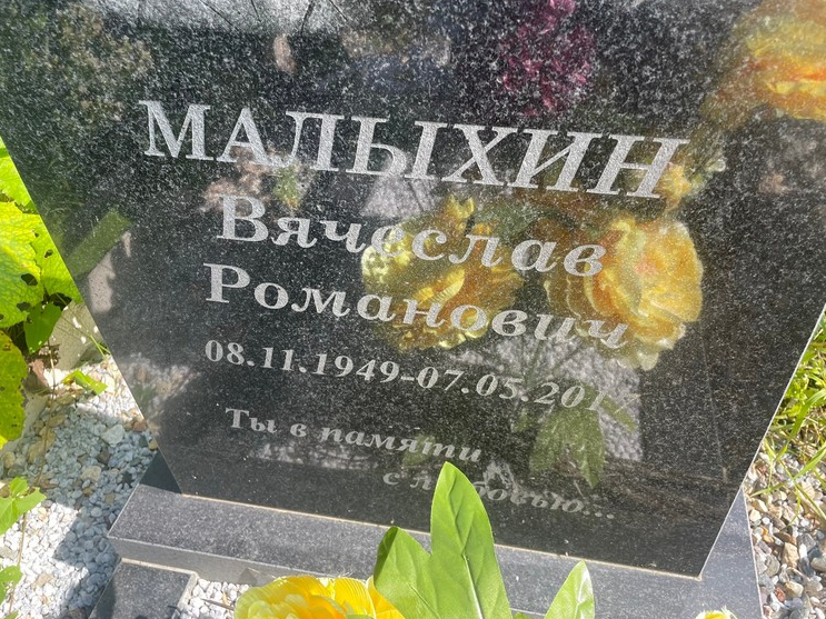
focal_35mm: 28
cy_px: 291
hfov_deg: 63.4
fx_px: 668
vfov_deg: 49.7
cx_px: 442
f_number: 1.6
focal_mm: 4.2
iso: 32
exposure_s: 1/518
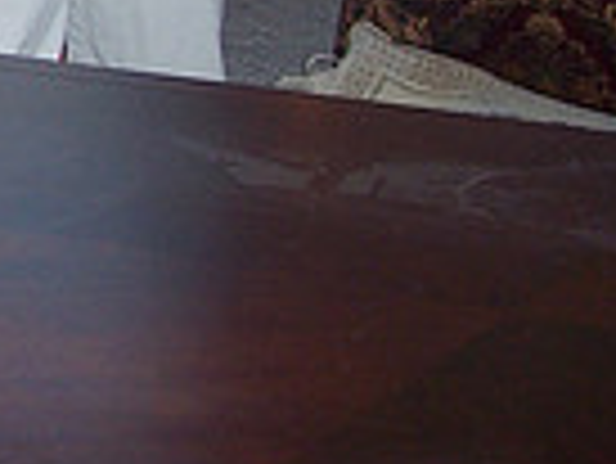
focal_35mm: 165
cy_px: -444
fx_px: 2939
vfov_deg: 8.6
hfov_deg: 10.8
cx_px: -647
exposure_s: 1/60
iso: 100
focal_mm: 8
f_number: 2.8
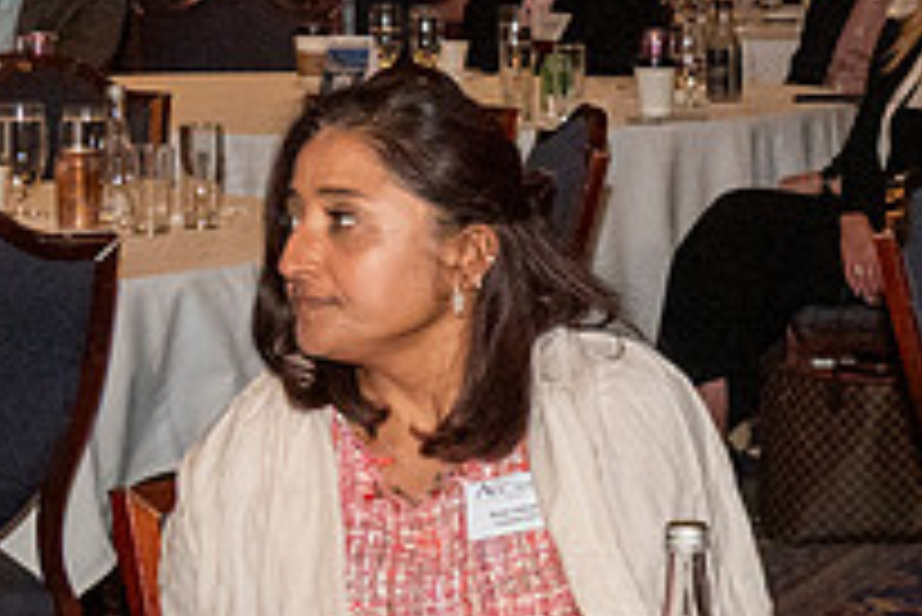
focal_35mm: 161
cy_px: 375
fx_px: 4126
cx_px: 1201
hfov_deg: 12.4
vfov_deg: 8.5
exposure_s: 1/100
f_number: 10
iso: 6400
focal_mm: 38
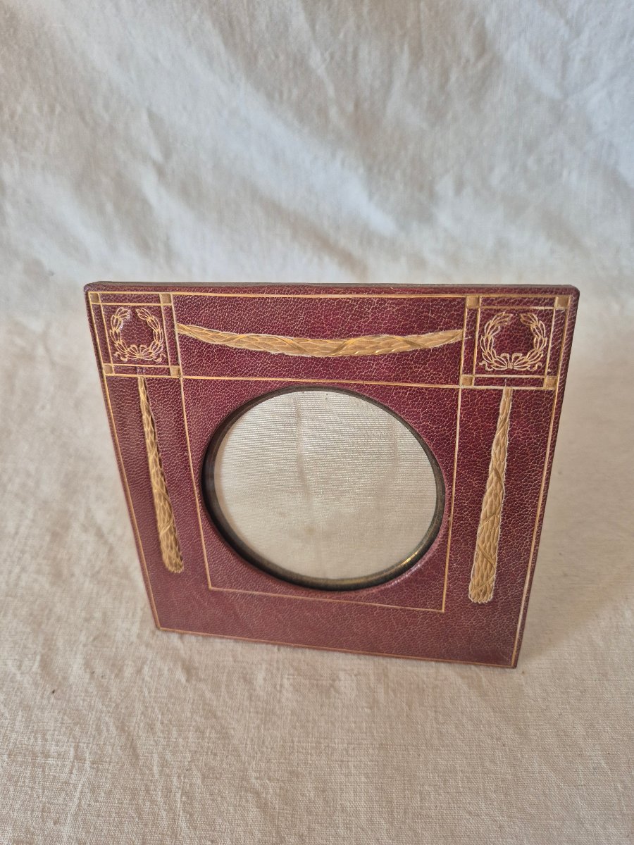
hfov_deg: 58.9
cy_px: 422
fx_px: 562
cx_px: 317
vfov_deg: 73.9
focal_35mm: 23
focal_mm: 5.4
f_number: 1.8
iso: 200
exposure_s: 1/180
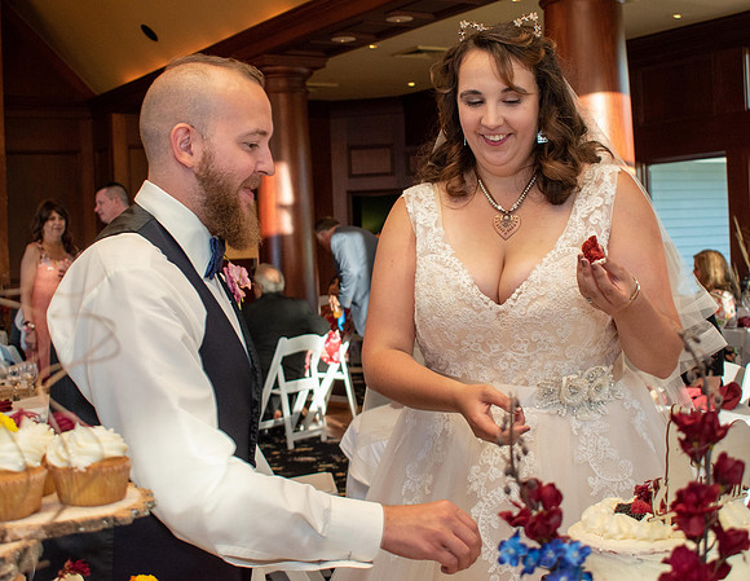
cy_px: 239
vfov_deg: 30.4
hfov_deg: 38.7
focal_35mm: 49
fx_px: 1067
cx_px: 364
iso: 800
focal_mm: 25
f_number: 4.5
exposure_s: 1/80
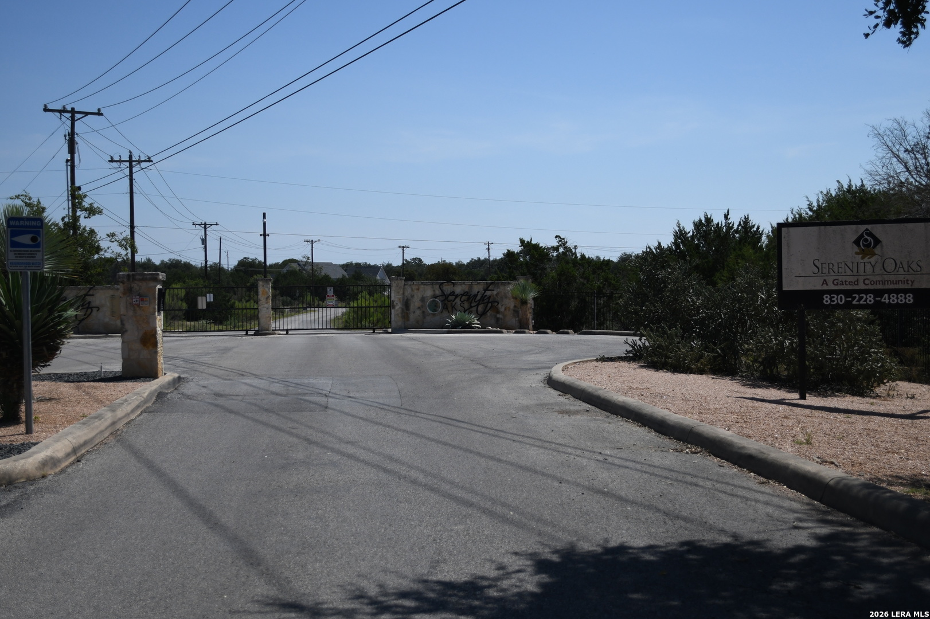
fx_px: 1239
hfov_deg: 41.1
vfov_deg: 28.1
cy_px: 310
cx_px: 465
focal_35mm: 48
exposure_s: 1/8000
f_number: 4.8
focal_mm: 32
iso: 400
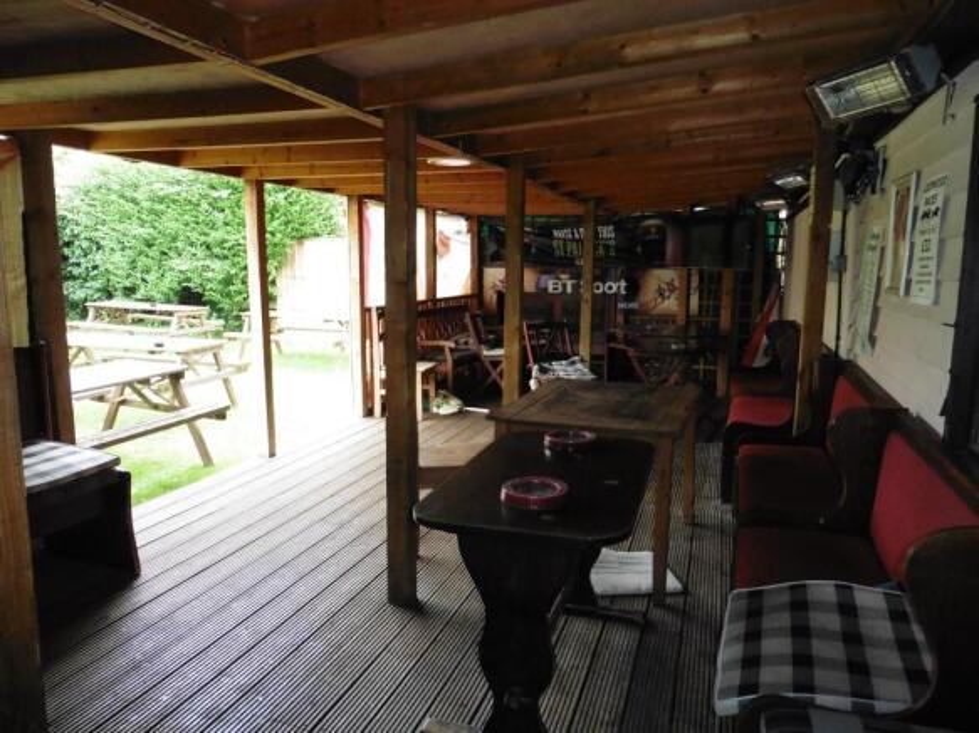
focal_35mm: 24
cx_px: 490
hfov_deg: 71.6
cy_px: 366
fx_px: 679
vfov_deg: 56.8
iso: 500
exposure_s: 1/80
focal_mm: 4.3
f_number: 3.3
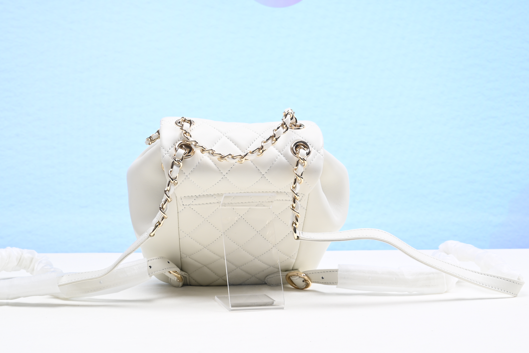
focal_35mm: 52
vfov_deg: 26.0
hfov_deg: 38.2
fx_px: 764
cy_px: 146
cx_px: 245
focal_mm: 39
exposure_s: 1/2
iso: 100
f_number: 16
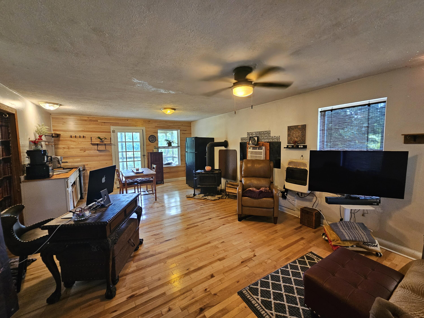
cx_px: 212
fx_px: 159
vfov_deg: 89.9
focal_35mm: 13
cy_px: 159
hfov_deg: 106.2
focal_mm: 2.2
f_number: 2.2
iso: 320
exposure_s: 1/30
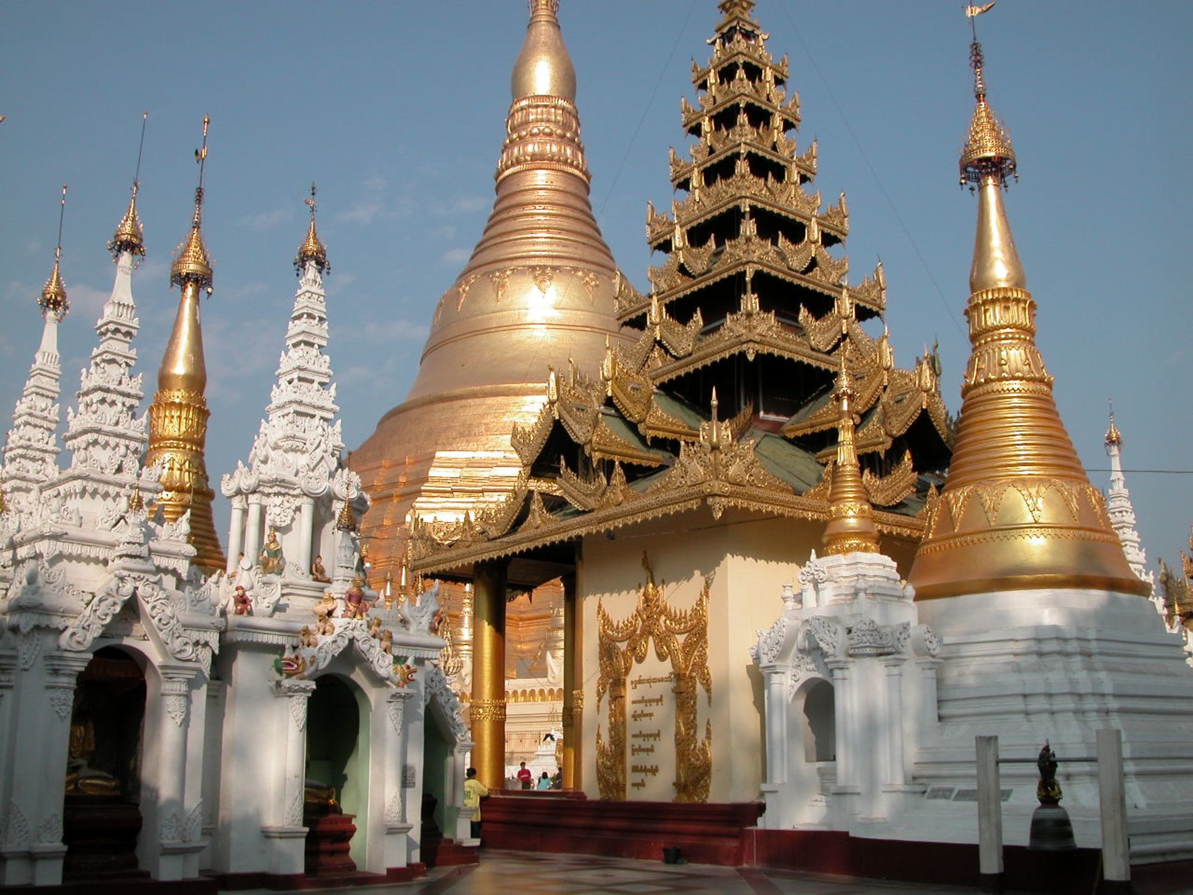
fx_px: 1206
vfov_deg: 40.7
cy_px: 448
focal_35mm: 35
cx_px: 596
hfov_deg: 52.6
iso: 100
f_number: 7.1
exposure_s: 1/379
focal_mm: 8.9
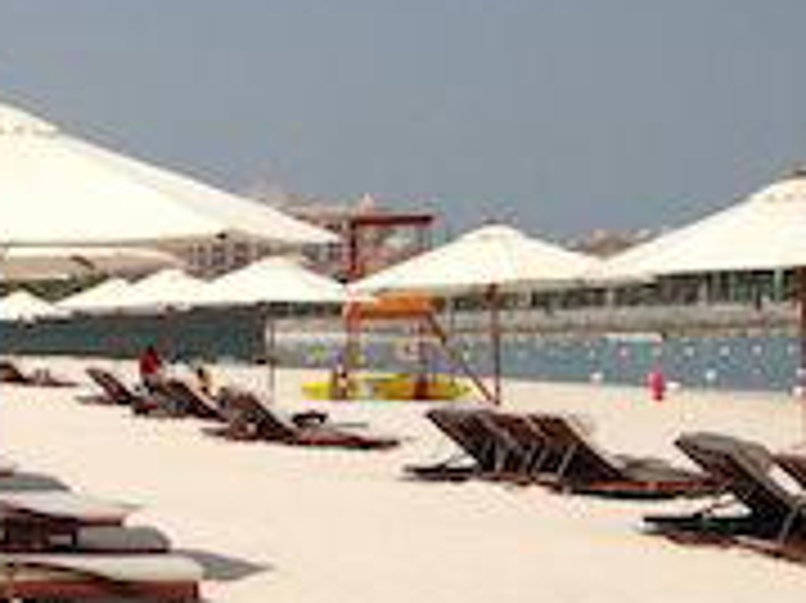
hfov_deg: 16.4
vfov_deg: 13.8
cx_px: -482
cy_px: 380
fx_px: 2490
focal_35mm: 107
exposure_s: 1/4184
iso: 50
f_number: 2.4
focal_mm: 4.12
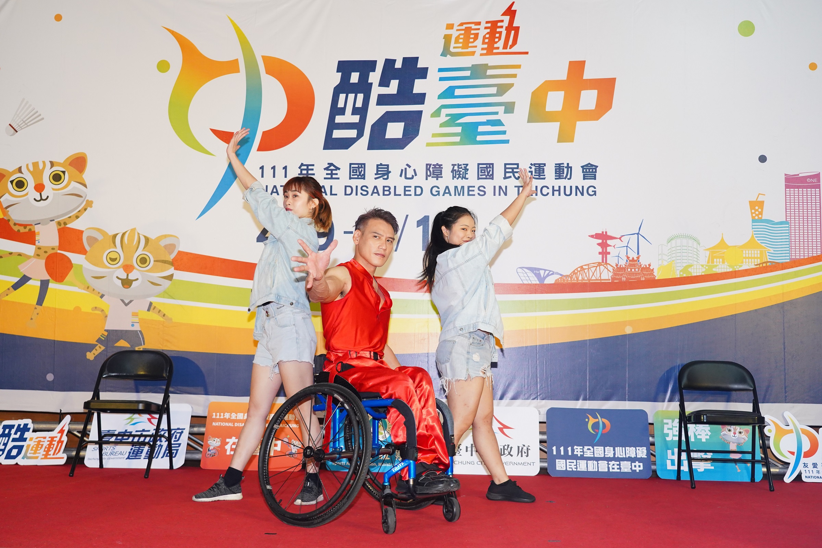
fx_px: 913
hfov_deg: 48.5
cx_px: 411
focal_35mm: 40
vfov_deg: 33.4
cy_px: 274
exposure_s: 1/250
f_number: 4
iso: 2500
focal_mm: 40
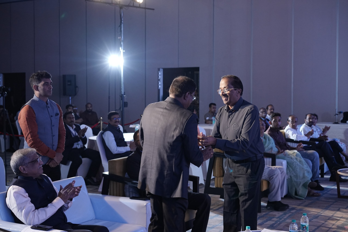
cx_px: 174
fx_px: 532
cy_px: 116
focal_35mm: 55
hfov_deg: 36.2
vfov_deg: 24.6
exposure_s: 1/160
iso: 2500
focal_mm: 55
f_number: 5
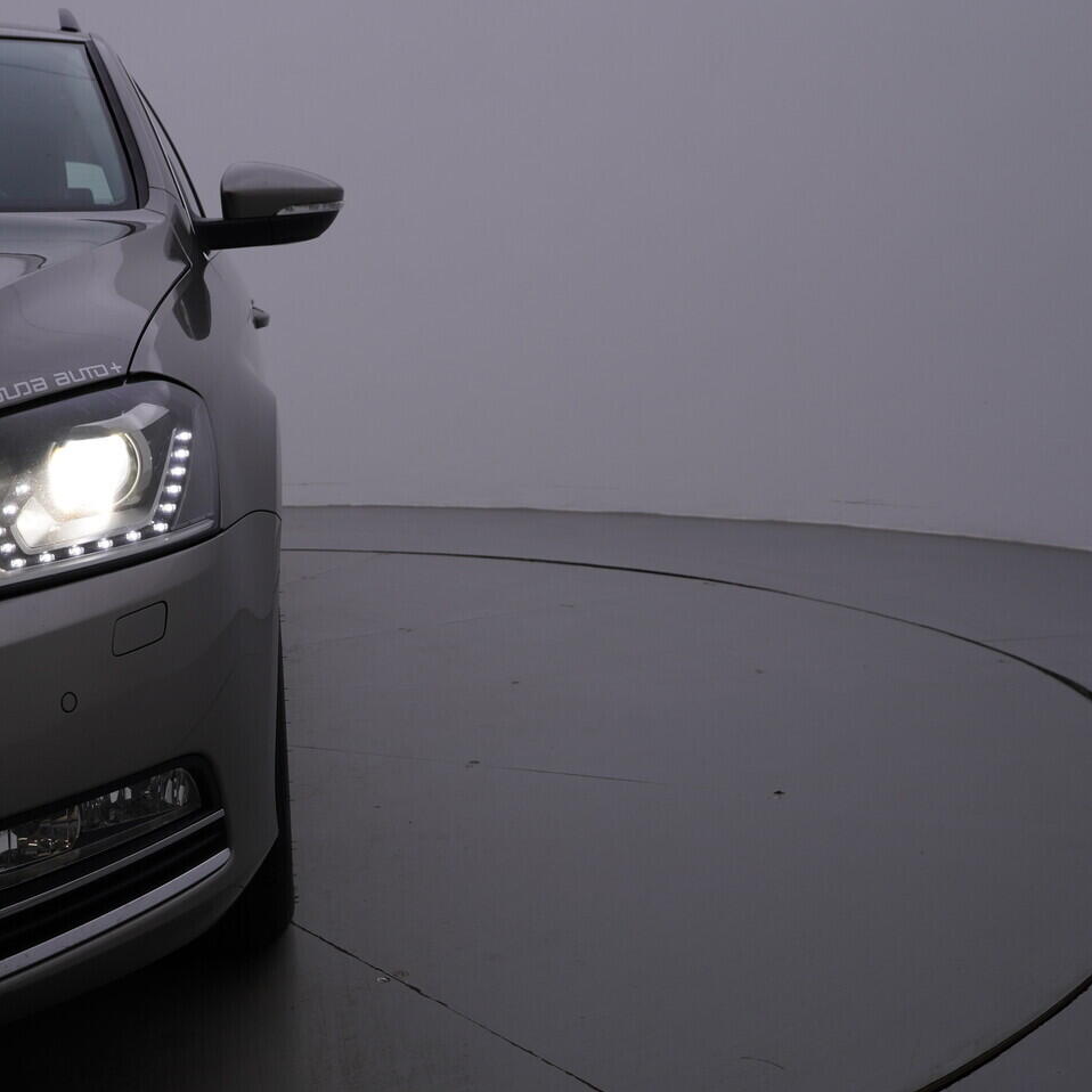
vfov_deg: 36.8
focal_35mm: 46
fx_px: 1642
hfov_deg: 36.2
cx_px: 327
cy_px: 546
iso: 125
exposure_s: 1/160
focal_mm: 24
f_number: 5.6
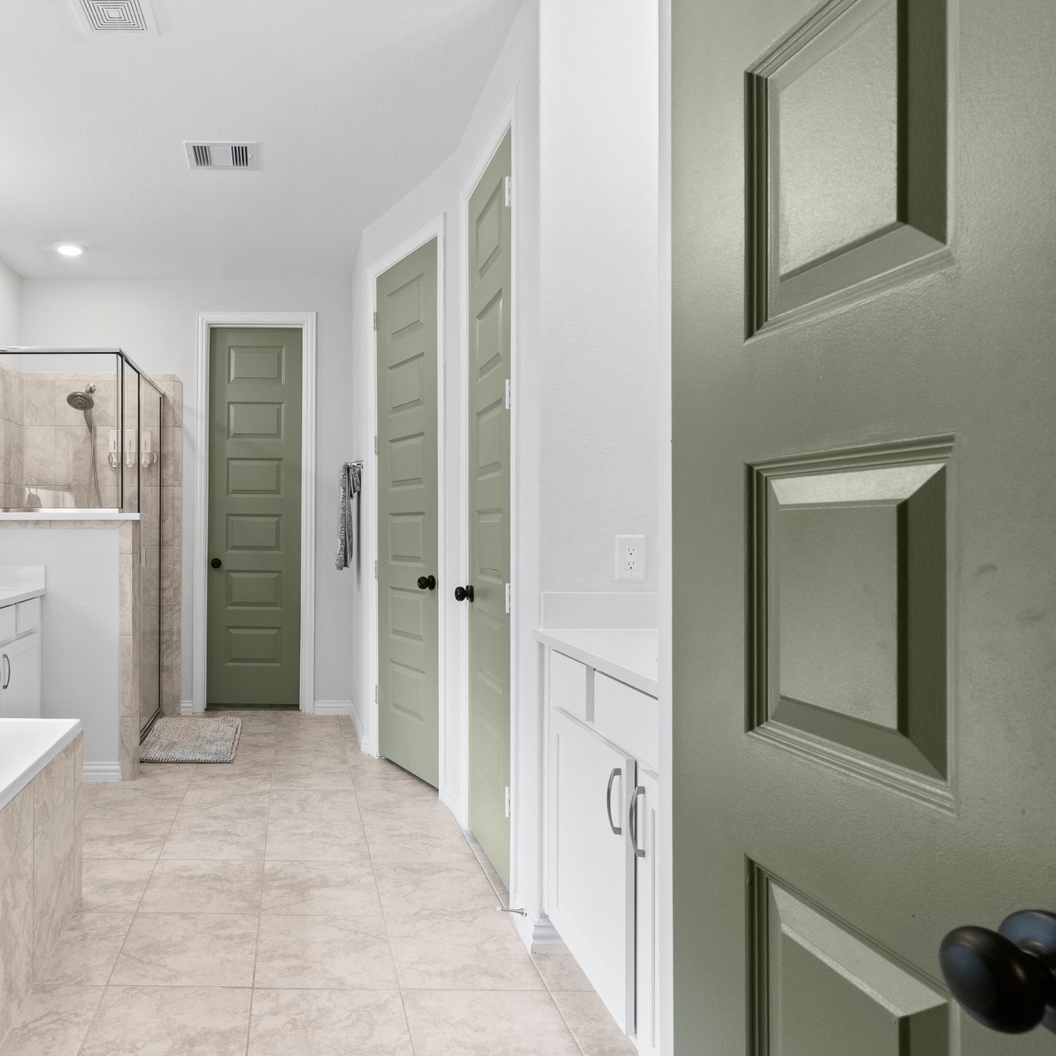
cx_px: 283
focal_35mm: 22
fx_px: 759
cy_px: 521
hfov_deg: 66.0
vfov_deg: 69.6
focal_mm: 17
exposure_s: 1/10
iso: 640
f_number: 10
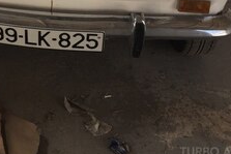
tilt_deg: -19.8
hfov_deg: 29.4
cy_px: -91
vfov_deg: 17.7
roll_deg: -0.9
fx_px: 430
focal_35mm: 67
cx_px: 50
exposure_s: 1/250
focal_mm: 4.15
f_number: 2.2
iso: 32
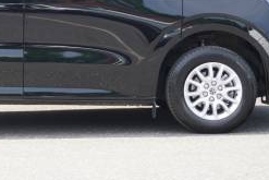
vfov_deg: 11.2
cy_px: -19
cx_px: 2
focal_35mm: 120
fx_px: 899
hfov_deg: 16.7
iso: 125
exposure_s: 1/60
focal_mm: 31
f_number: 5
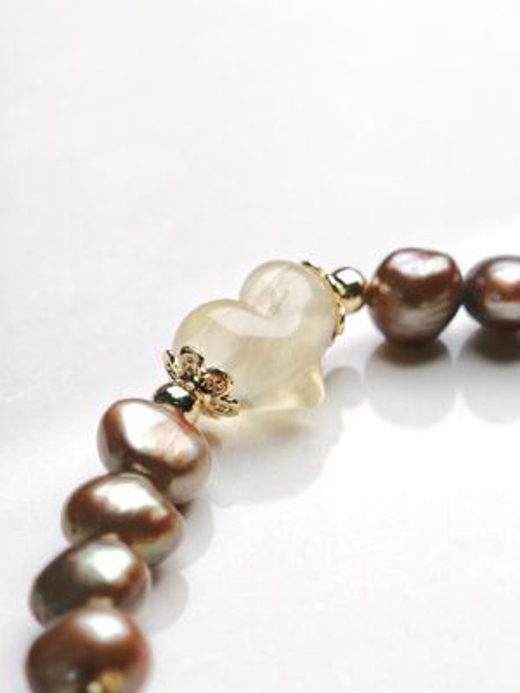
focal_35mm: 102
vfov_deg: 19.3
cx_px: 260
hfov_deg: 14.5
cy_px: 346
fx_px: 2043
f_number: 1.8
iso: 50
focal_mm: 11.5
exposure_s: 1/410
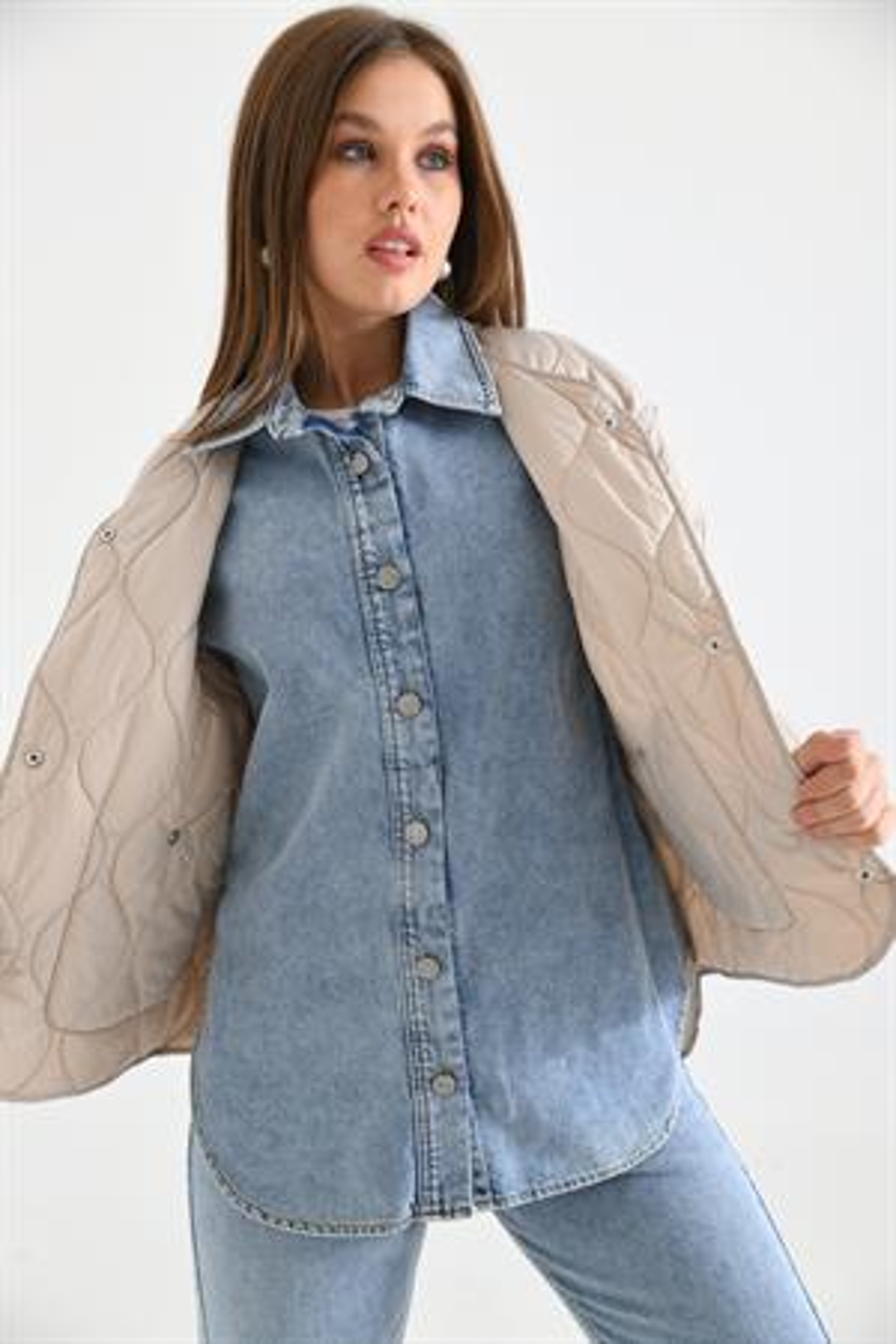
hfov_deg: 24.6
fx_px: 2053
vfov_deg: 36.2
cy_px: 672
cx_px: 448
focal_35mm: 55
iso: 100
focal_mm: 55
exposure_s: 1/125
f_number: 5.6
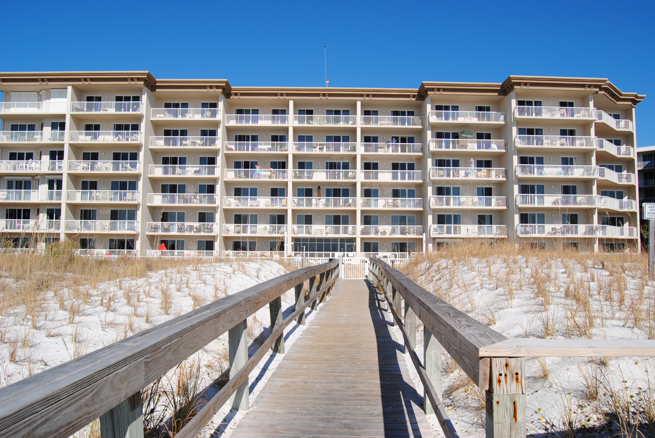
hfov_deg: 67.3
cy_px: 219
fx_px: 492
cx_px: 328
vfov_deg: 48.0
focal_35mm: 27
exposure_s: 1/320
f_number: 9
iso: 100
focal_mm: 18
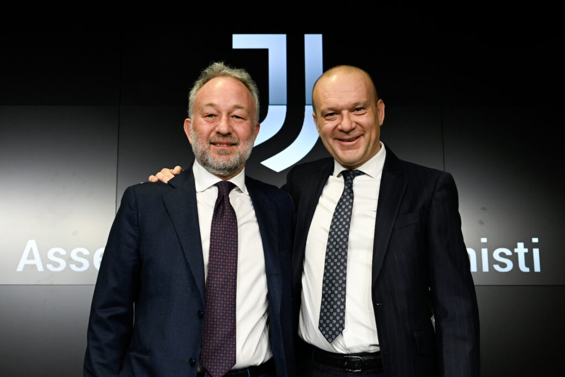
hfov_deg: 51.9
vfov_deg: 36.0
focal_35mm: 37
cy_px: 188
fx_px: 581
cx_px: 282
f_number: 4
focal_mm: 37
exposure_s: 1/400
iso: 2500
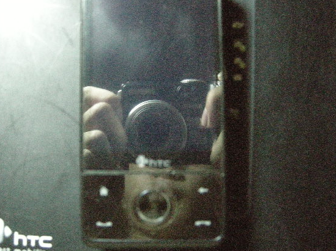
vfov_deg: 34.3
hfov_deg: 44.8
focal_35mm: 42
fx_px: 407
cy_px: 111
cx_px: 151
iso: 1600
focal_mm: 7.5
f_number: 2.7
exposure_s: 1/42
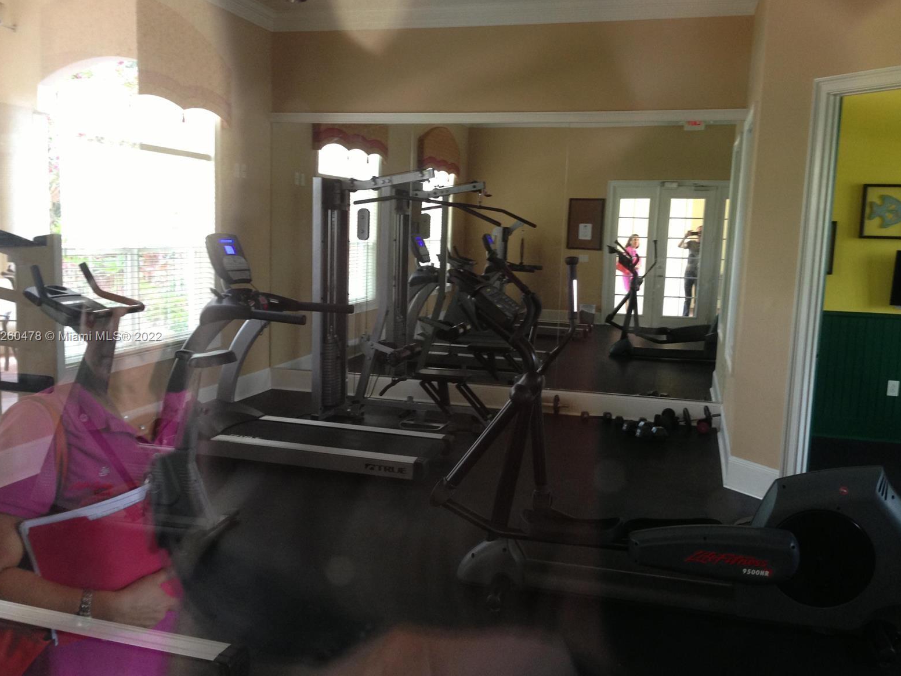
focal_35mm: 34
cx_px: 440
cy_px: 337
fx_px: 885
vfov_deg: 41.8
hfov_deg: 53.9
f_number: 2.4
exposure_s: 1/20
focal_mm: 4.13
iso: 160
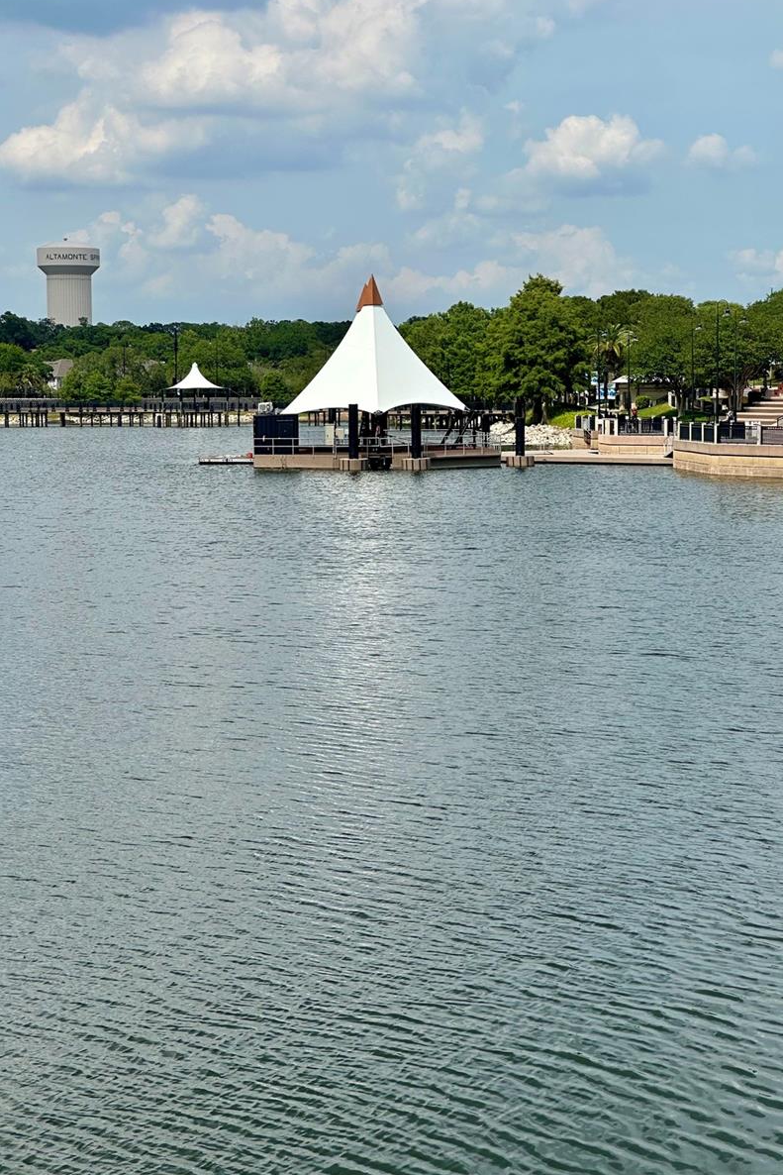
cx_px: 413
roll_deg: -0.4
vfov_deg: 25.1
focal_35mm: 81
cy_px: 582
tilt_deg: -3.4
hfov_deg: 16.9
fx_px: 2642
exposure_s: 1/1014
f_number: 2.8
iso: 32
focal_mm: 9
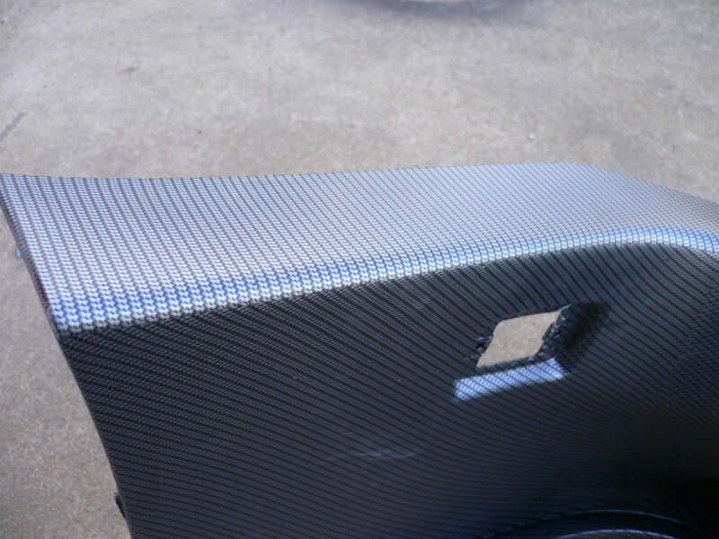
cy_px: 270
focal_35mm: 35
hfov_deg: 52.6
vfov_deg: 40.7
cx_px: 360
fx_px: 727
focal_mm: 5.8
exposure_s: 1/50
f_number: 2.8
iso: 100
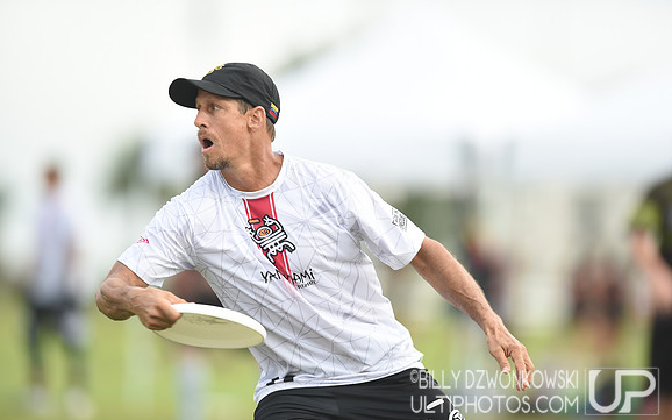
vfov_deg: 3.2
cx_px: 336
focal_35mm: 409
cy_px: 202
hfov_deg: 5.1
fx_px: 7489
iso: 200
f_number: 2.8
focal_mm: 400
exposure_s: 1/1000
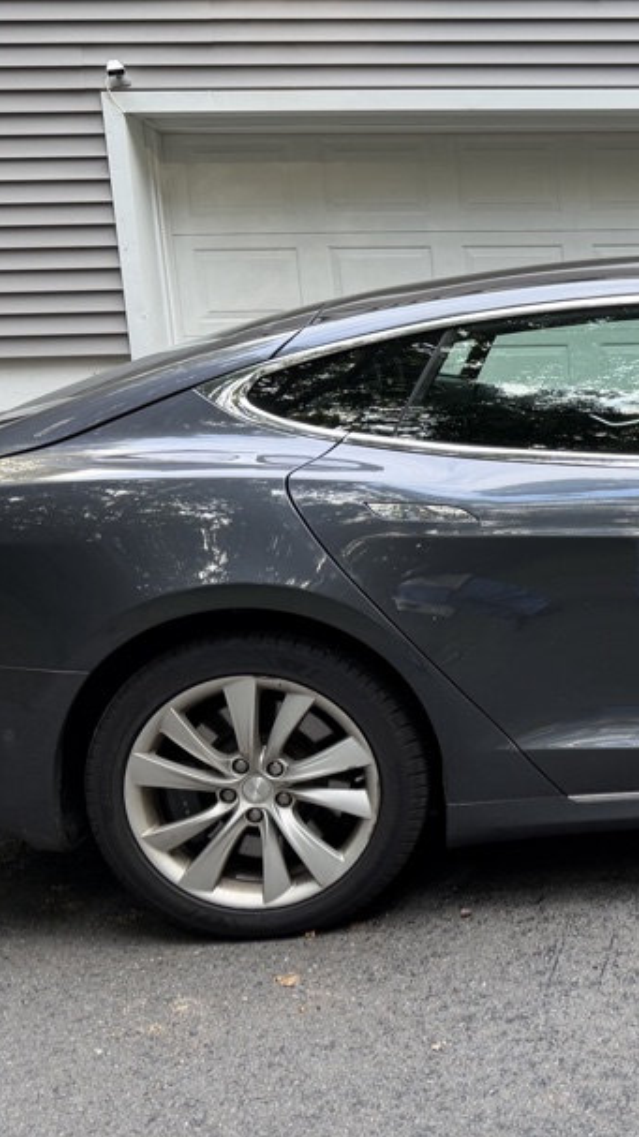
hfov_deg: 20.9
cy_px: 578
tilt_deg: -11.5
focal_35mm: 52
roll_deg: +2.1
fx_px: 1568
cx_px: 841
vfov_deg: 39.9
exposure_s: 1/167
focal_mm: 6.76
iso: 100
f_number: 1.78
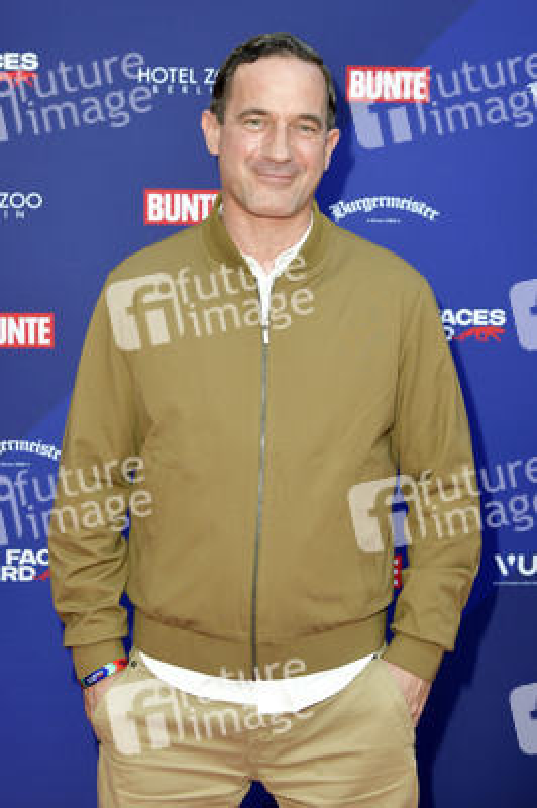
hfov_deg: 29.2
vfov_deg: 42.8
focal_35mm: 46
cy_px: 404
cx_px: 268
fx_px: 1031
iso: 640
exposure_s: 1/200
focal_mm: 46
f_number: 6.3
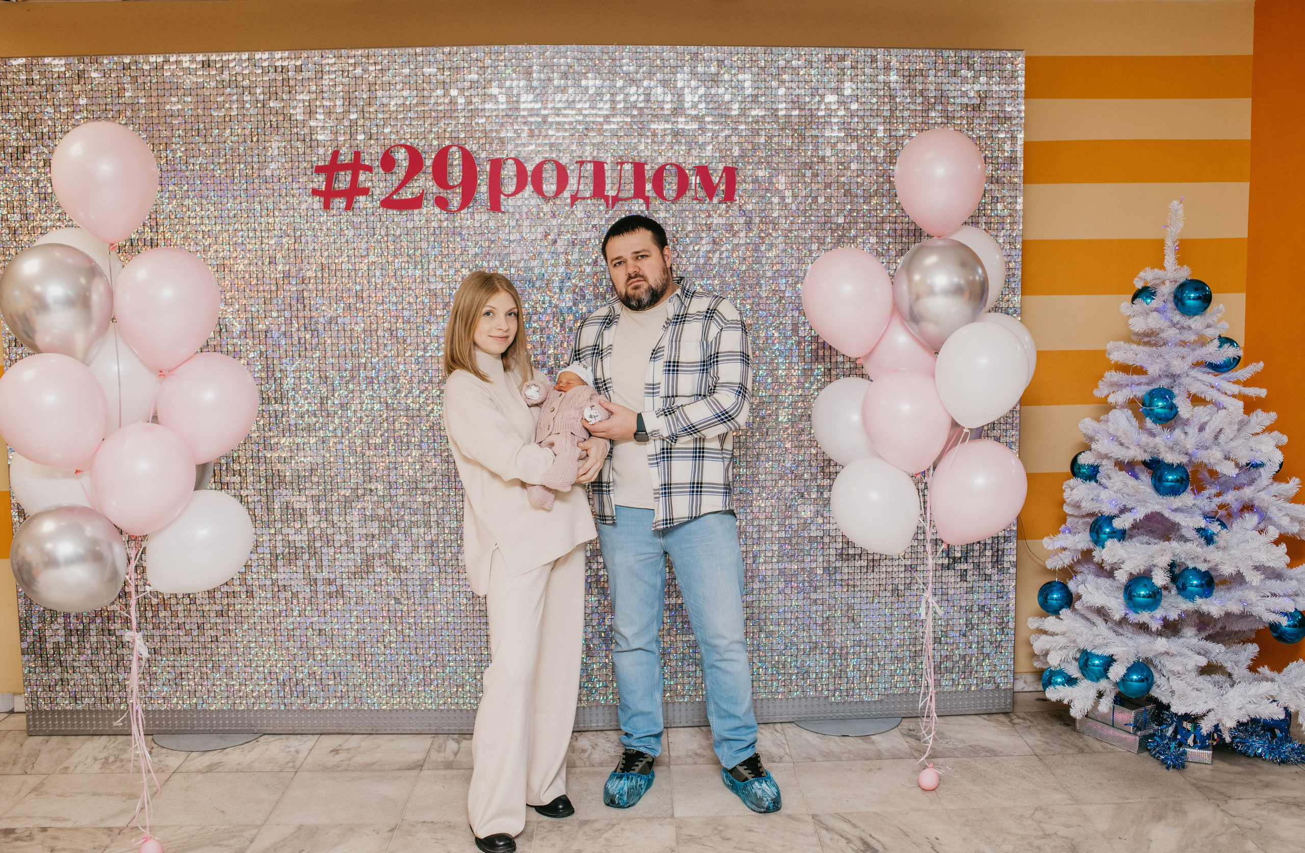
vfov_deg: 36.4
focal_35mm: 36
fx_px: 1296
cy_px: 409
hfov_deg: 53.4
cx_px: 667
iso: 200
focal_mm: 35
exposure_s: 1/160
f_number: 4.5
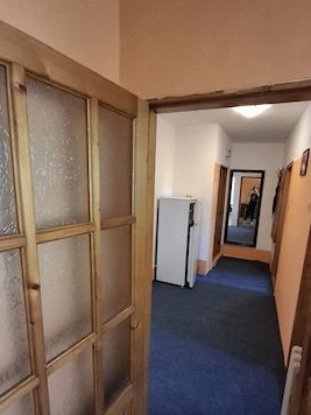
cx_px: 171
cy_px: 219
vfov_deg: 87.7
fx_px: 216
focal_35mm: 18
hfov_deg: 71.4
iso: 320
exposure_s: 1/25
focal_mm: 1.64
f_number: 2.2
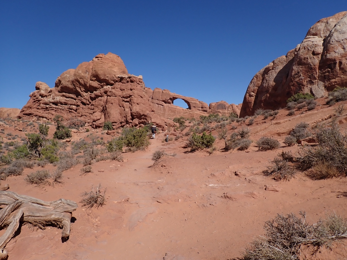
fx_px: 251
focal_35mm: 25
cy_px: 130
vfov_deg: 54.9
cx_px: 174
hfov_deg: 69.4
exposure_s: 1/400
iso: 100
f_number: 8
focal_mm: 4.5
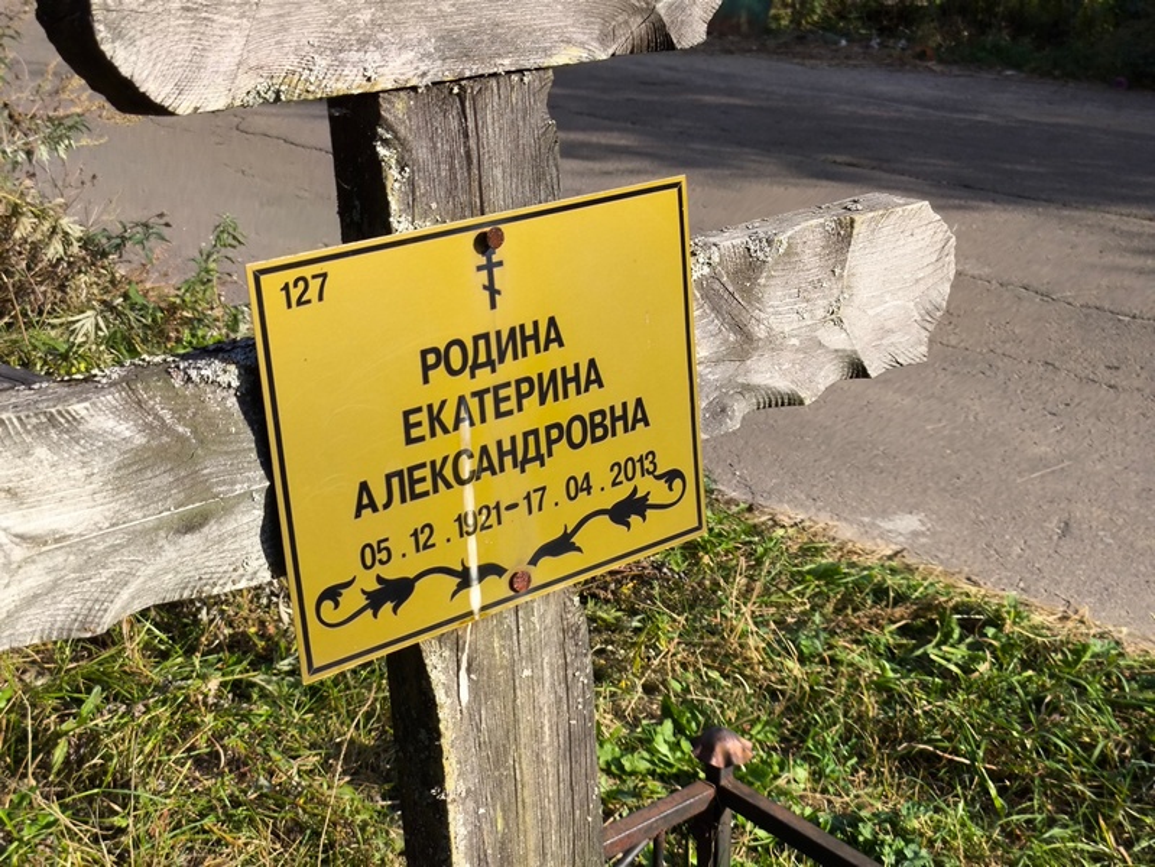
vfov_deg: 29.1
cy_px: 434
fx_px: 1669
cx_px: 578
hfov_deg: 38.2
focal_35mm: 50
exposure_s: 1/624
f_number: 1.7
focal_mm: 4.71
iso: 50
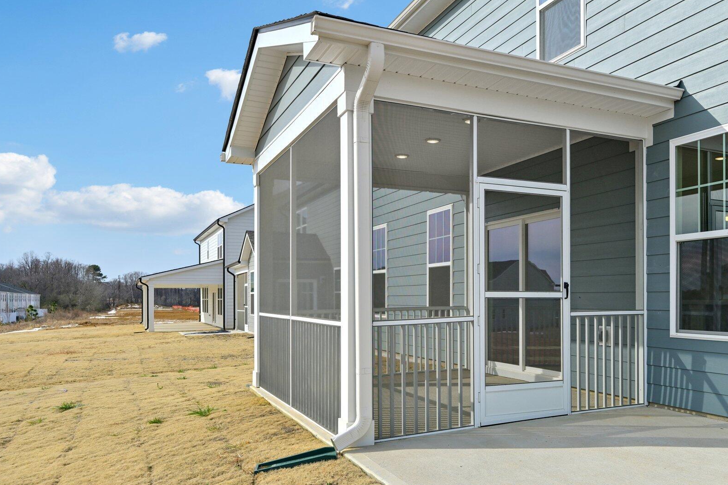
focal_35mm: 31
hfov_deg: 59.4
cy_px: 304
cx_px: 464
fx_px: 627
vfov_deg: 42.0
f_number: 8
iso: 100
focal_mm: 24
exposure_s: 1/500
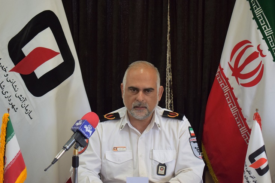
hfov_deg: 29.9
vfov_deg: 20.2
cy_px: 92
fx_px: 515
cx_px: 138
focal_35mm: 68
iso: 1250
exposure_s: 1/60
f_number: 5
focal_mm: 45
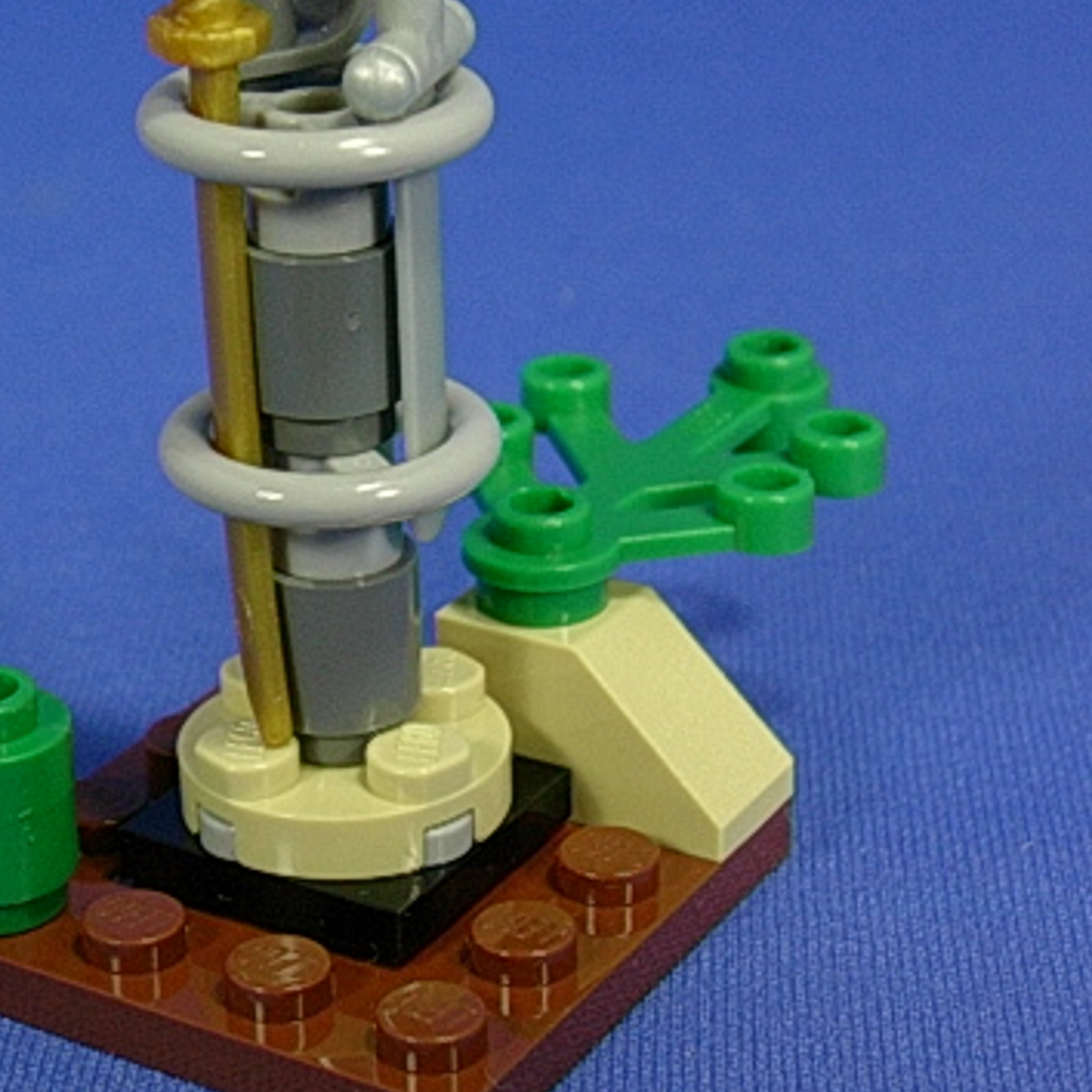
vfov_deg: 18.1
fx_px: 3426
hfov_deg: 18.0
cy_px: 472
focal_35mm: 96
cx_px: 290
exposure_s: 1/21.9
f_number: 3.4
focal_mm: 9
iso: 70
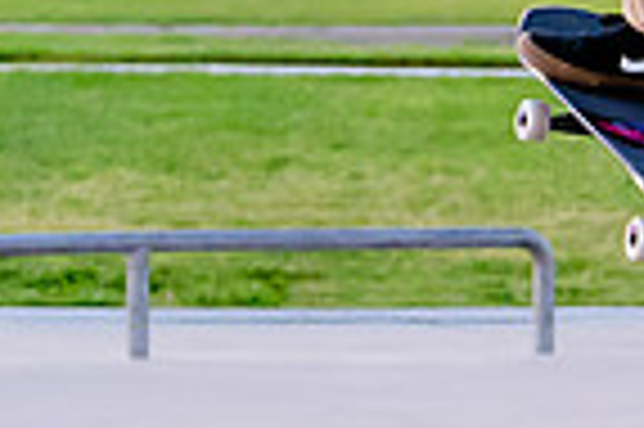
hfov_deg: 5.4
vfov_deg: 3.6
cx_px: 168
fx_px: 6790
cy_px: -132
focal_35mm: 380
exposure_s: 1/640
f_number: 4
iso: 2500
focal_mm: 50
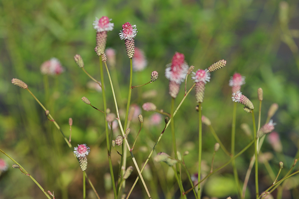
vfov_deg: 9.1
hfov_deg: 13.7
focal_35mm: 150
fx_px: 1246
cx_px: 150
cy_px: 100
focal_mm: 100
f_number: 5.6
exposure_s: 1/320
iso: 100
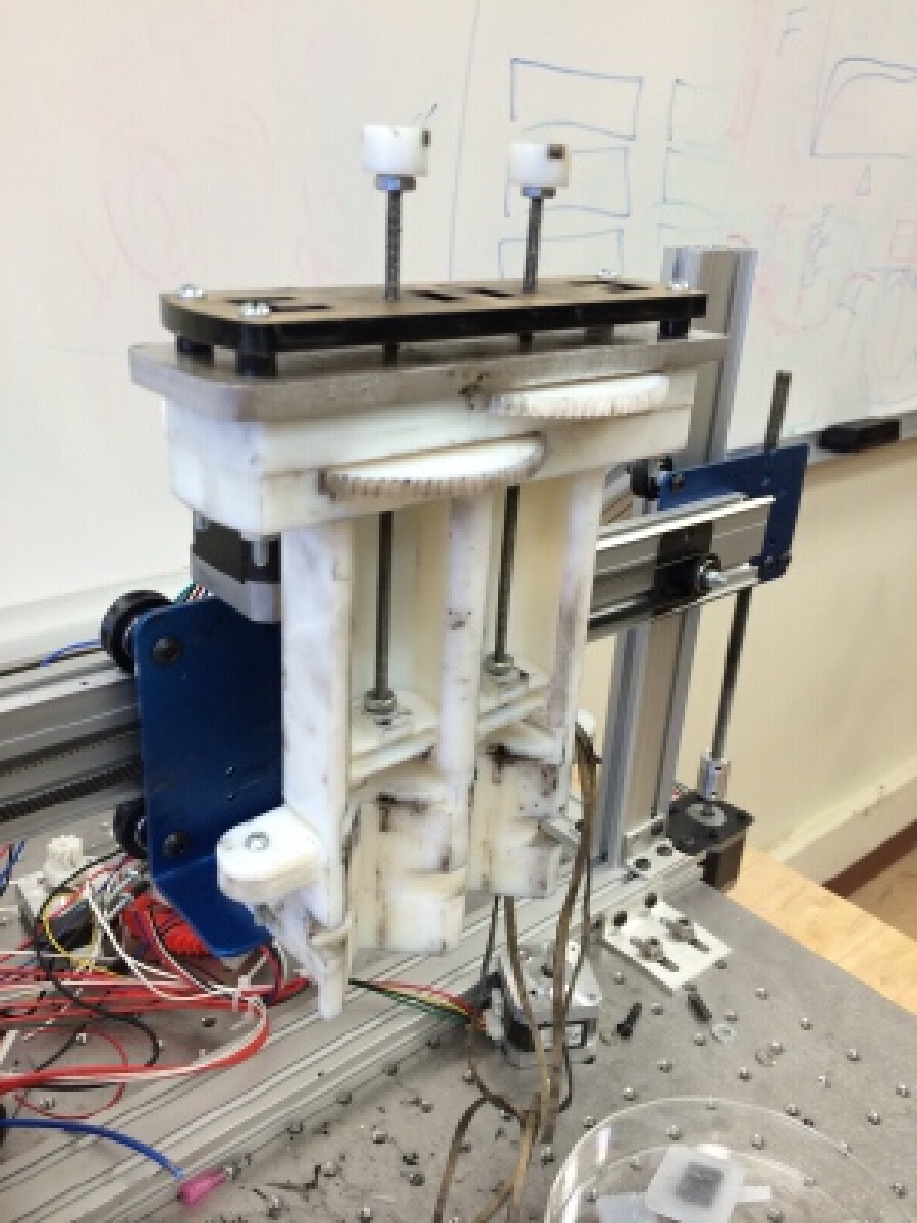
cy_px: 612
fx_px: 1060
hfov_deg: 46.8
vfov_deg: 60.0
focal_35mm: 30
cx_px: 458
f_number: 2.2
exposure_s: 1/30
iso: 64
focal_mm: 4.12
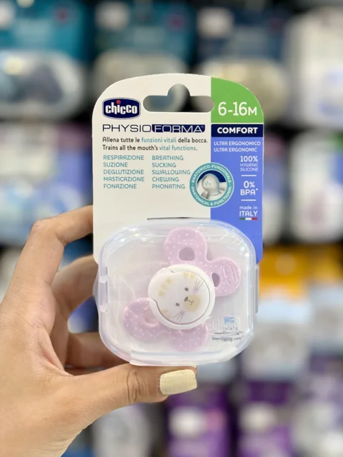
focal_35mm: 52
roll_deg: -2.4
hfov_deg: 28.0
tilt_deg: -16.6
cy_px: 228
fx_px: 687
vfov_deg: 36.8
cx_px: 172
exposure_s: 1/50
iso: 32
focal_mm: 5.96
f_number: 1.6
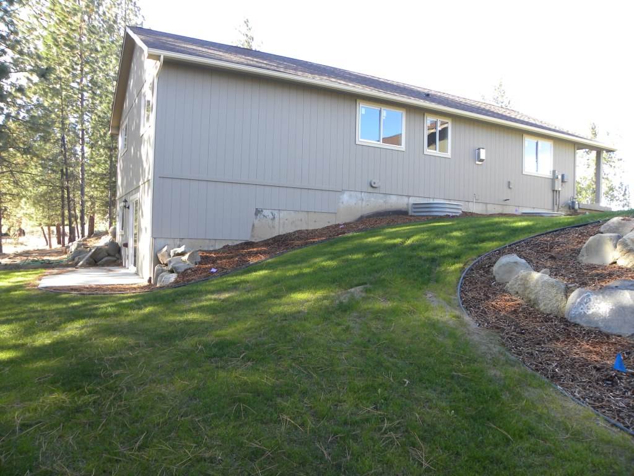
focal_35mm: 26
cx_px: 317
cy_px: 238
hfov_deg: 67.3
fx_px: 476
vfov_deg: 53.1
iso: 64
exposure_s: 1/70
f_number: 3.2
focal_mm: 4.6
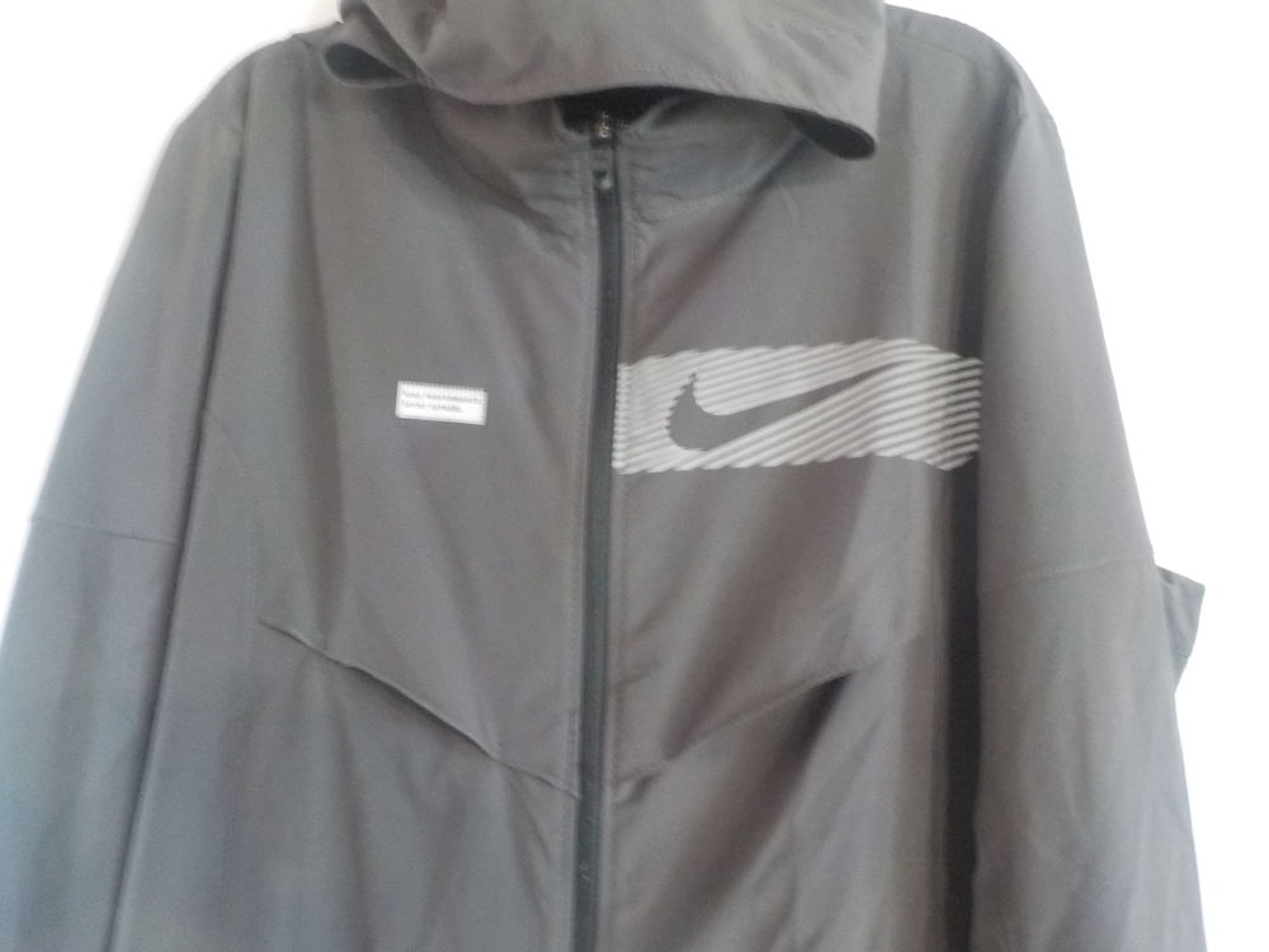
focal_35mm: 30
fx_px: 1100
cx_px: 634
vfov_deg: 46.8
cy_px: 476
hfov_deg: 60.0
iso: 800
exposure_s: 1/5
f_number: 3.3
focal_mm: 4.1
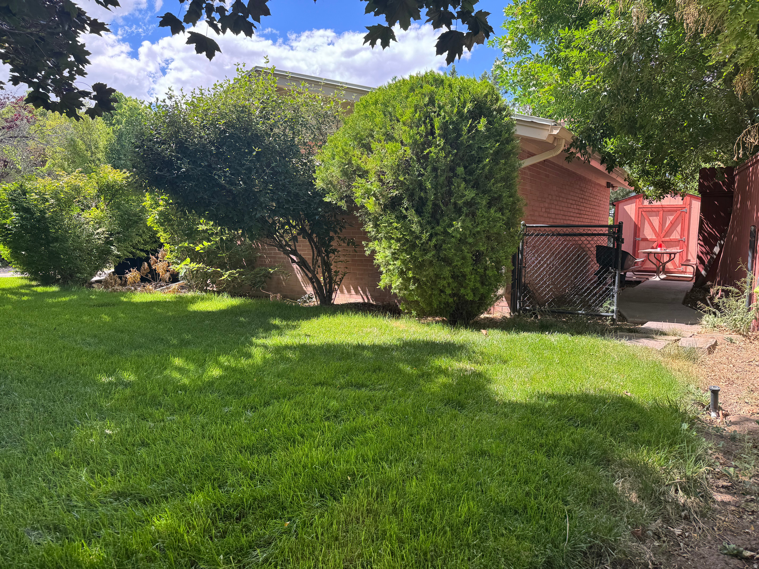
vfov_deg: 56.8
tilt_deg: -4.6
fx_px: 526
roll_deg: -1.1
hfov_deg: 71.6
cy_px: 284
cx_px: 380
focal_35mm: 24
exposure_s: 1/558
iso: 80
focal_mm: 6.76
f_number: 1.78
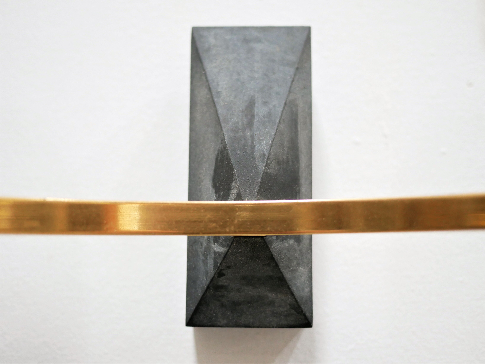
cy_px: 182
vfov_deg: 36.0
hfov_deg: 46.8
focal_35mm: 40
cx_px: 242
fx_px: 561
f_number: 1.7
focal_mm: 20
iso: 1250
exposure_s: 1/60
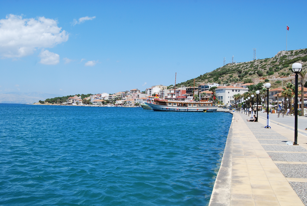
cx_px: 154
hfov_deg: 49.5
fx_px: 333
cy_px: 103
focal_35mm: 39
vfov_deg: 34.3
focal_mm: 26
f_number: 10
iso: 160
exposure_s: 1/250
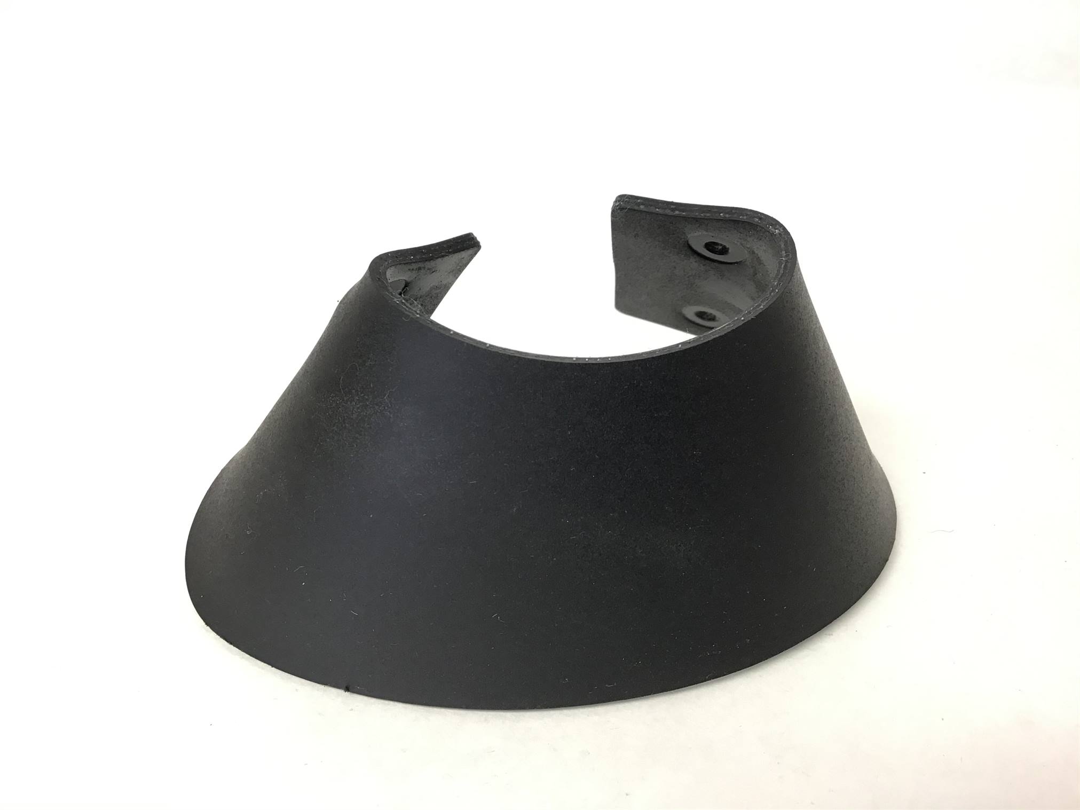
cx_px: 540
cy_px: 405
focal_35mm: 31
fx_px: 967
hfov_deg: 58.4
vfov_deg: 45.4
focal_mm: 3.3
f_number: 2.4
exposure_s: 1/33
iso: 64
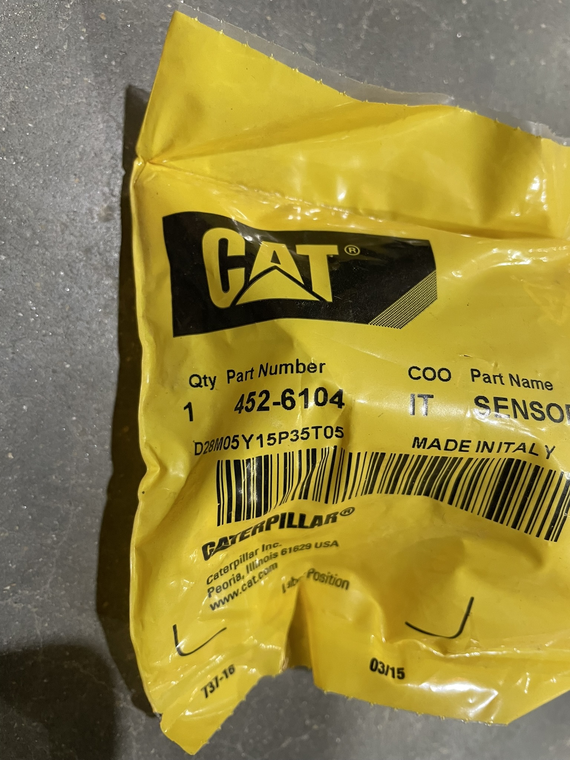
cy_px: 380
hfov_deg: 53.1
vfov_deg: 67.3
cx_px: 285
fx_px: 571
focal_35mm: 26
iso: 250
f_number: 1.6
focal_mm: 4.2
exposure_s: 1/60
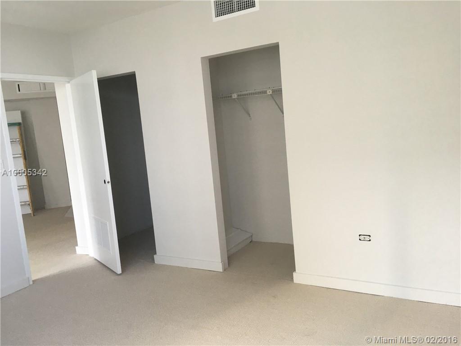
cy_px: 173
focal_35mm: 29
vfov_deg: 48.2
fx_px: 386
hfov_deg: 61.7
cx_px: 230
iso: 25
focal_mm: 4.15
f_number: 2.2
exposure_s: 1/40
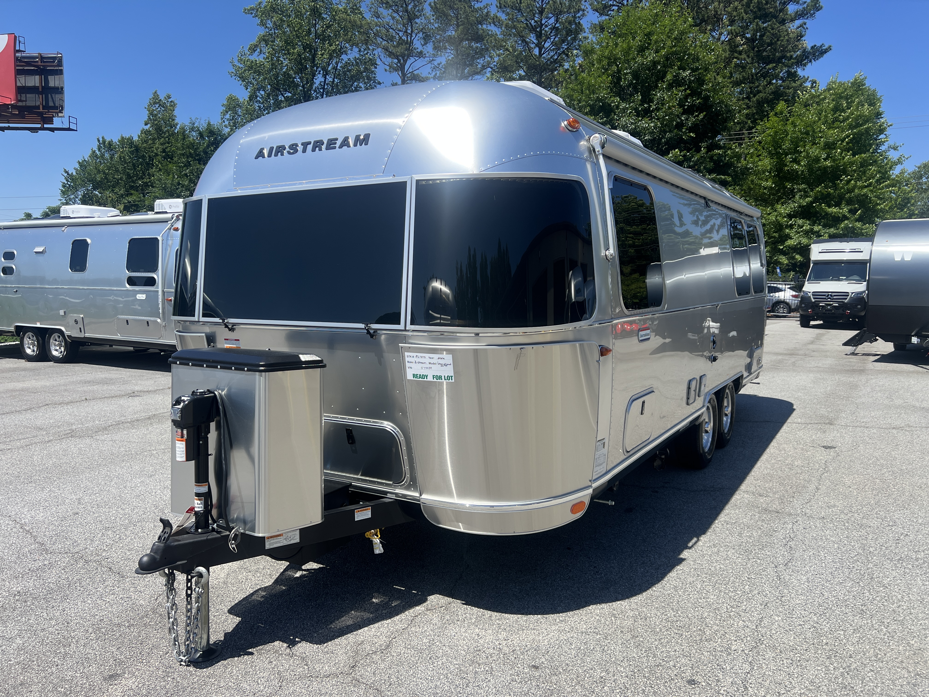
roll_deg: -1.9
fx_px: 698
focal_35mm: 26
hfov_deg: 67.3
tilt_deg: -6.2
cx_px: 464
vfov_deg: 53.1
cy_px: 348
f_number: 1.5
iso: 50
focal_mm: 5.7
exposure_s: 1/3571
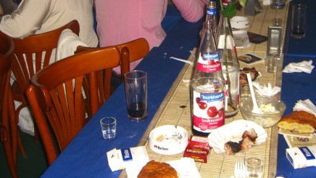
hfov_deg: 36.6
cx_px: 164
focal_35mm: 57
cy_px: 32
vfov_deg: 20.8
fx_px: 477
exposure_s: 1/60
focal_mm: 7.9
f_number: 2.8
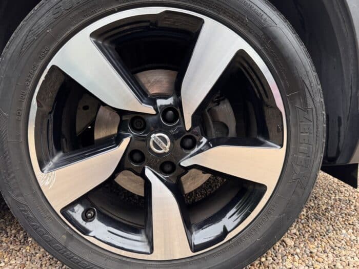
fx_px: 249
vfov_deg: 56.8
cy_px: 134
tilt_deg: -9.3
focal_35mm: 24
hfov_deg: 71.6
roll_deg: +2.7
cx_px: 180
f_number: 1.78
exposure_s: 1/116
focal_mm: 6.76
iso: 200
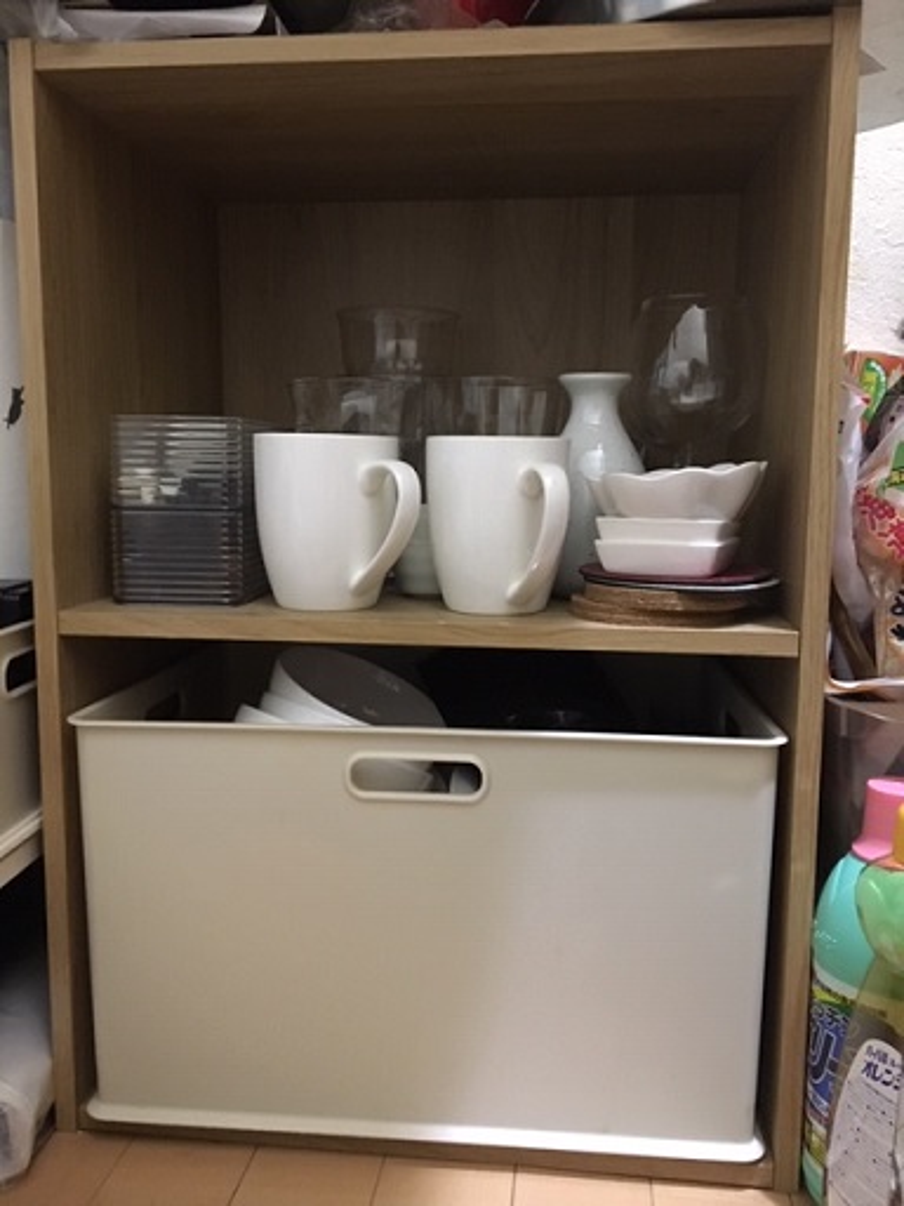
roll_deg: +0.4
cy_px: 603
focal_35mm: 29
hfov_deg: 48.2
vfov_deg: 61.7
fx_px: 1010
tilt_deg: -6.9
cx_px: 452
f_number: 2.2
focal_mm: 4.15
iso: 500
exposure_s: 1/15
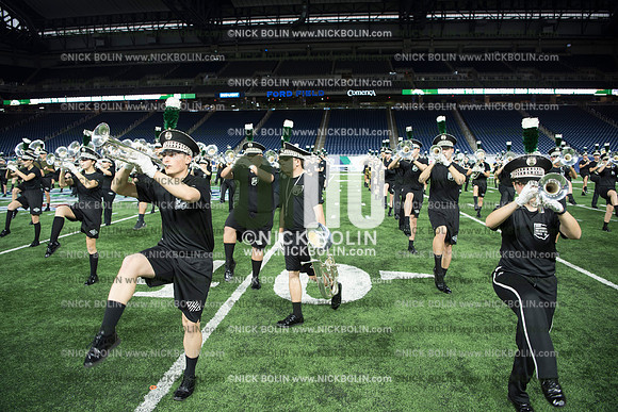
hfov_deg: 73.7
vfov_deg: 53.2
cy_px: 206
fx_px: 412
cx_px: 309
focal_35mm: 24
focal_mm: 24
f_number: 3.2
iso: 720
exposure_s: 1/200
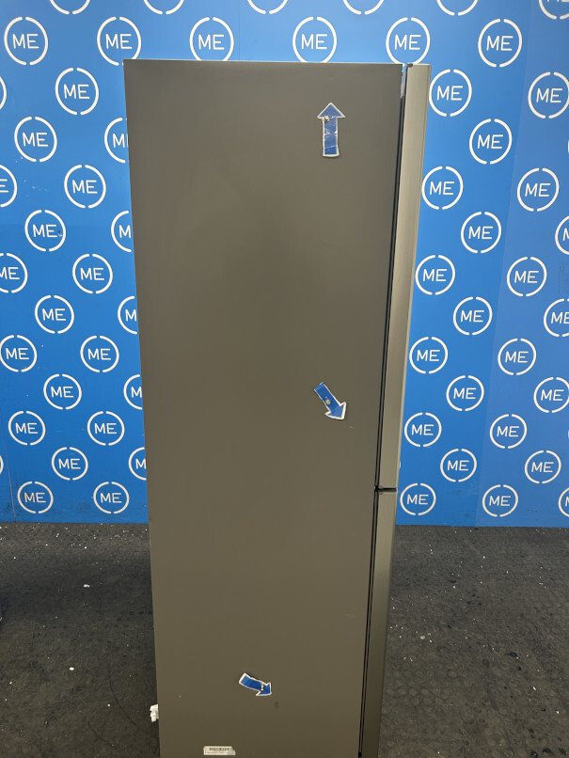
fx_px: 570
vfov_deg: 67.3
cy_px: 379
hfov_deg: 53.1
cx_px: 284
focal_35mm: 26
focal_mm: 5.7
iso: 100
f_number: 1.5
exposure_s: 1/50
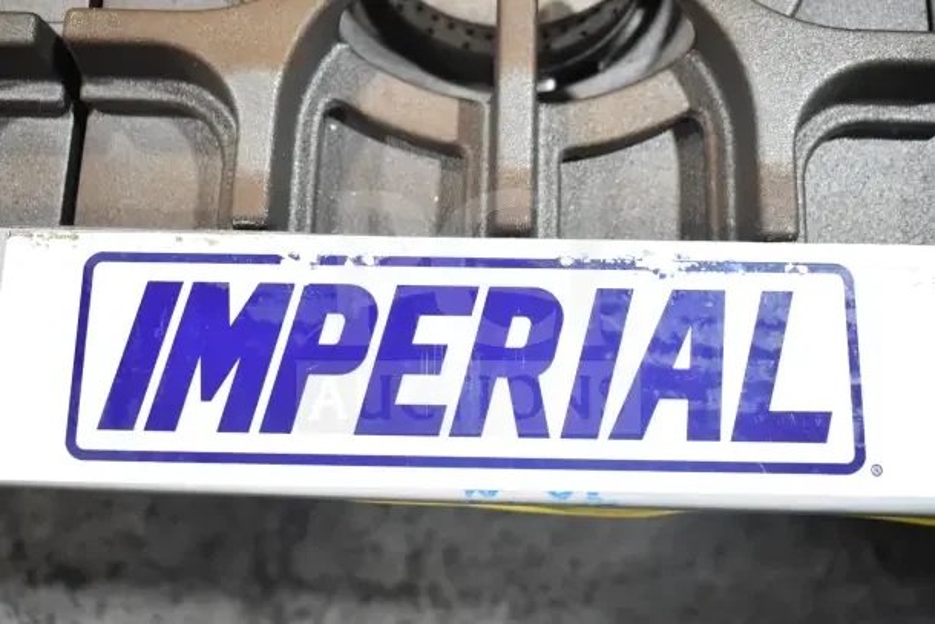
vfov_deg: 34.2
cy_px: 312
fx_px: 1013
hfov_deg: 49.5
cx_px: 468
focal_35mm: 39
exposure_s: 1/100
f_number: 5
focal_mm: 26
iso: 1600
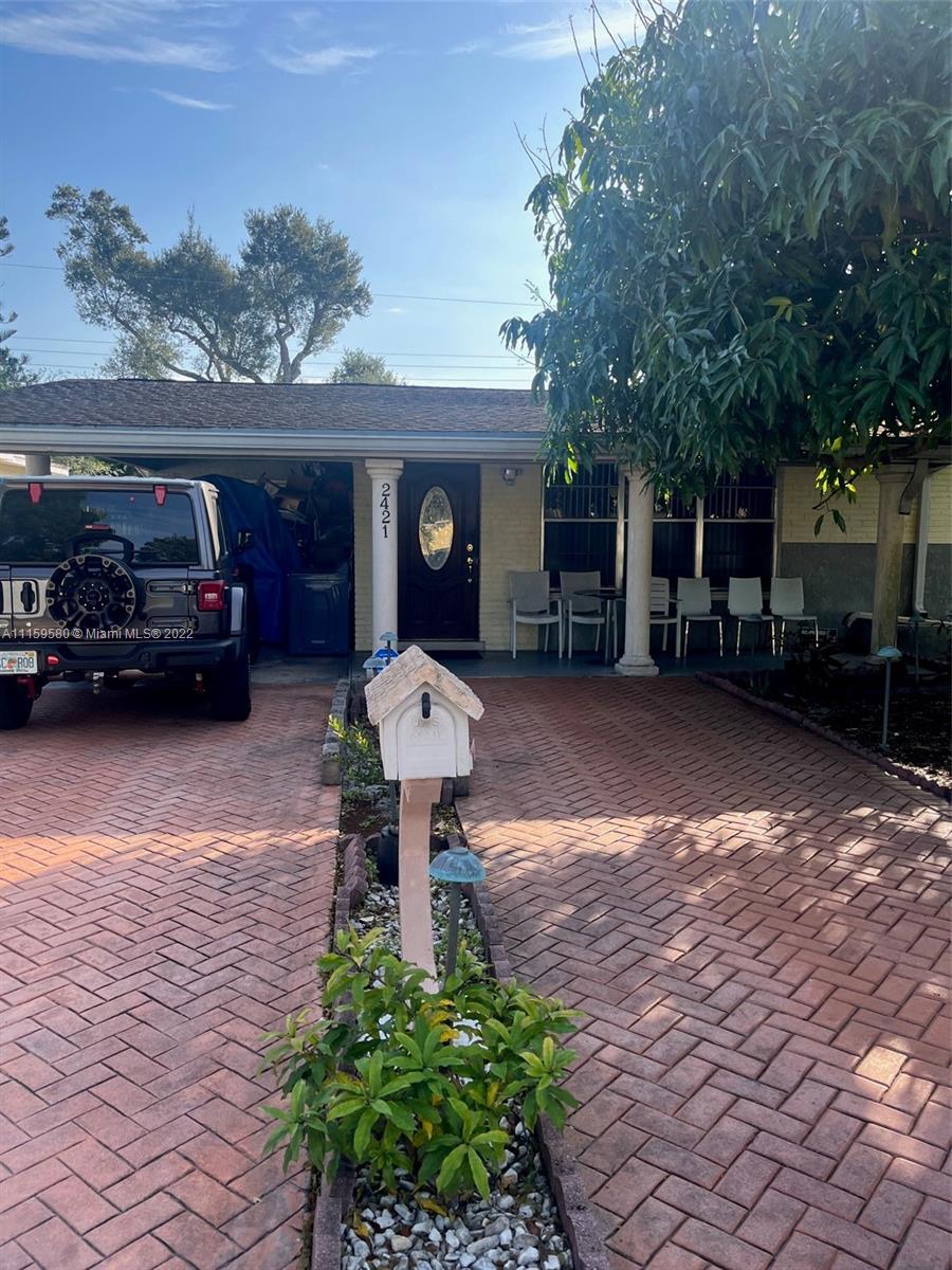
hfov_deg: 53.1
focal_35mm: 26
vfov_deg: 67.3
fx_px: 953
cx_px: 476
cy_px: 635
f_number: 1.6
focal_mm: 5.1
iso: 50
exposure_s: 1/943
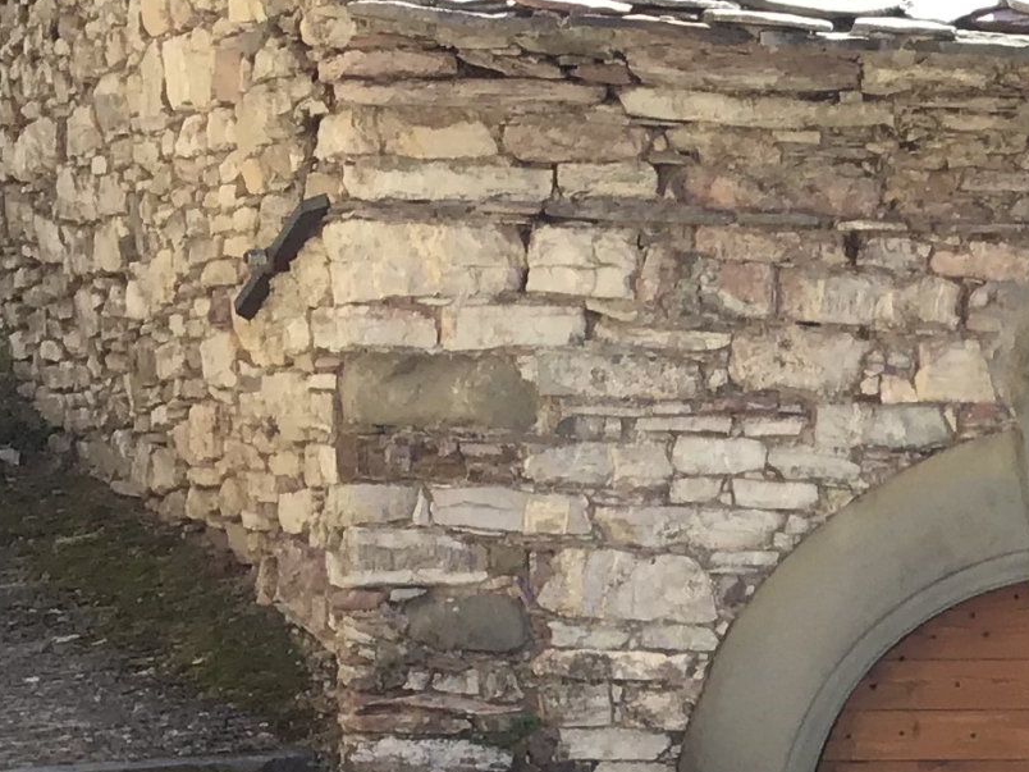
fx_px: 3210
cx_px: 1216
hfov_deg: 17.4
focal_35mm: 108
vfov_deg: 13.5
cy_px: 835
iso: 25
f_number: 2.4
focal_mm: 3.3
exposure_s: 1/369
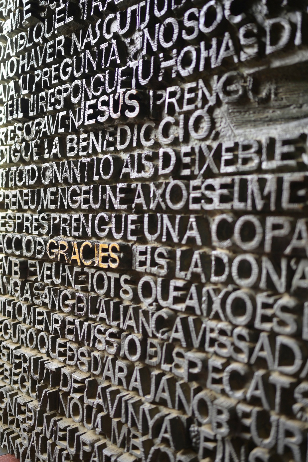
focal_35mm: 35
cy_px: 231
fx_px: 449
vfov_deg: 54.4
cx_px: 154
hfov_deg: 37.9
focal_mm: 35
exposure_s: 1/182
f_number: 1.8
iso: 100
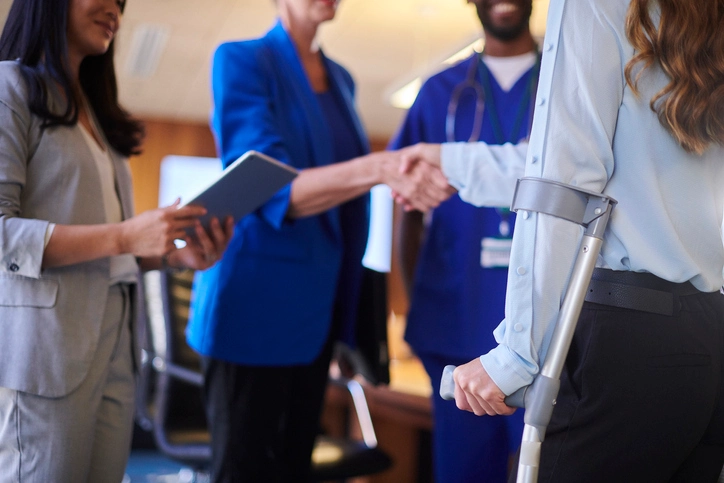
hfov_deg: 39.6
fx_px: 1006
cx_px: 362
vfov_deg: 27.0
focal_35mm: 50
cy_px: 242
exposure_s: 1/500
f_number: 2
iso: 1000
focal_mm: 50
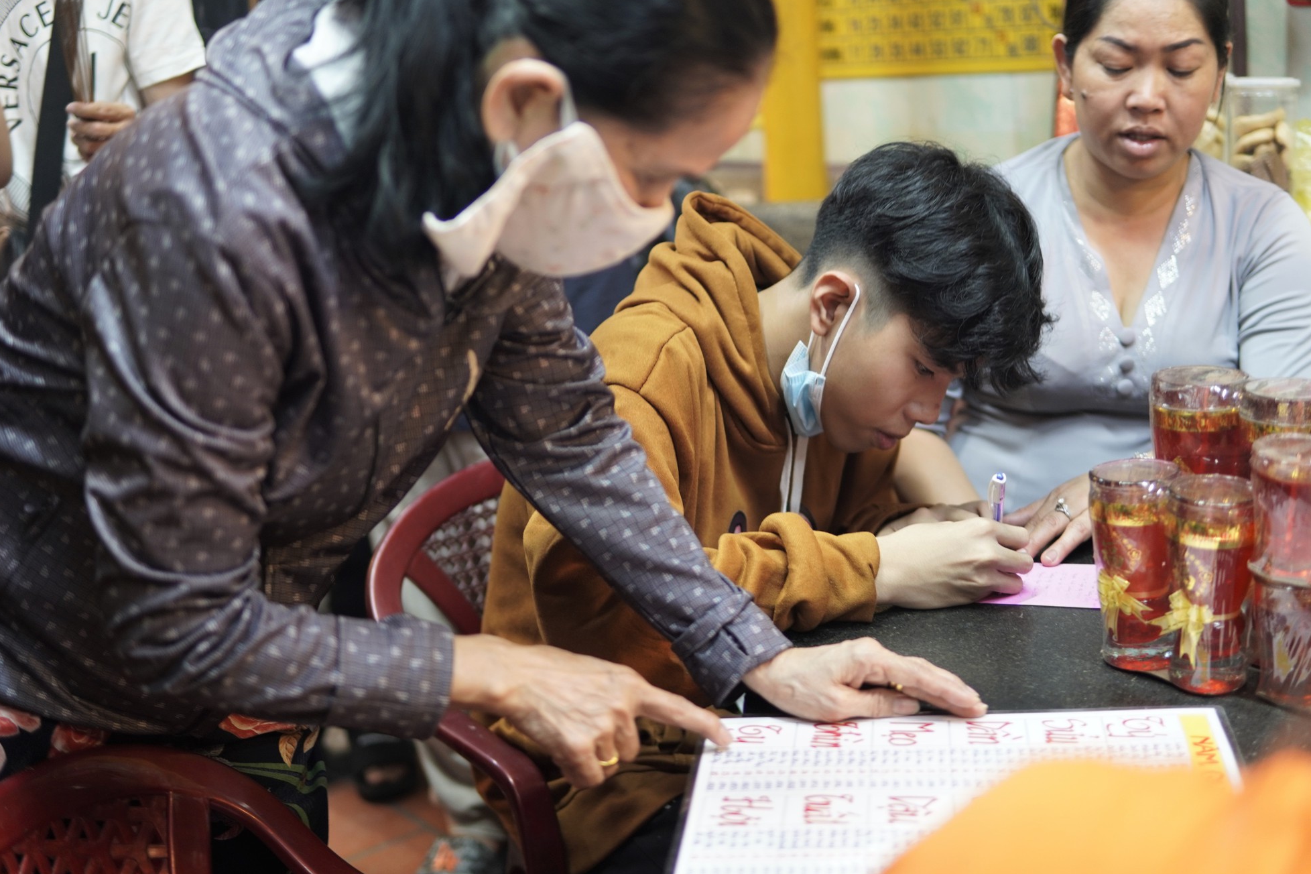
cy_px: 431
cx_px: 652
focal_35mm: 46
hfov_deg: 42.7
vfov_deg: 29.2
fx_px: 1675
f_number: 1.4
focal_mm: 30
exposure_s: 1/50
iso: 200
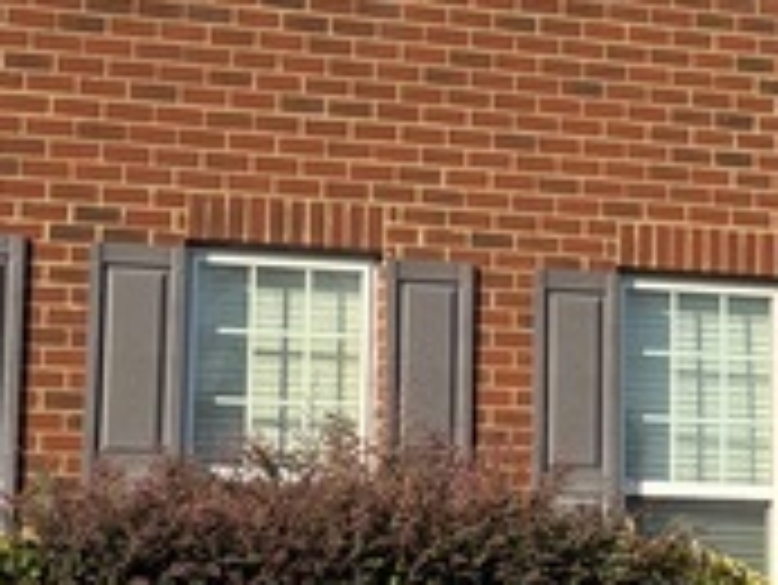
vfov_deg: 12.4
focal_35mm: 120
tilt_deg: +8.9
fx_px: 2699
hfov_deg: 16.4
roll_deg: +0.2
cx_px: 540
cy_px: 243
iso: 50
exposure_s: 1/2538
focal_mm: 5.96
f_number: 1.6
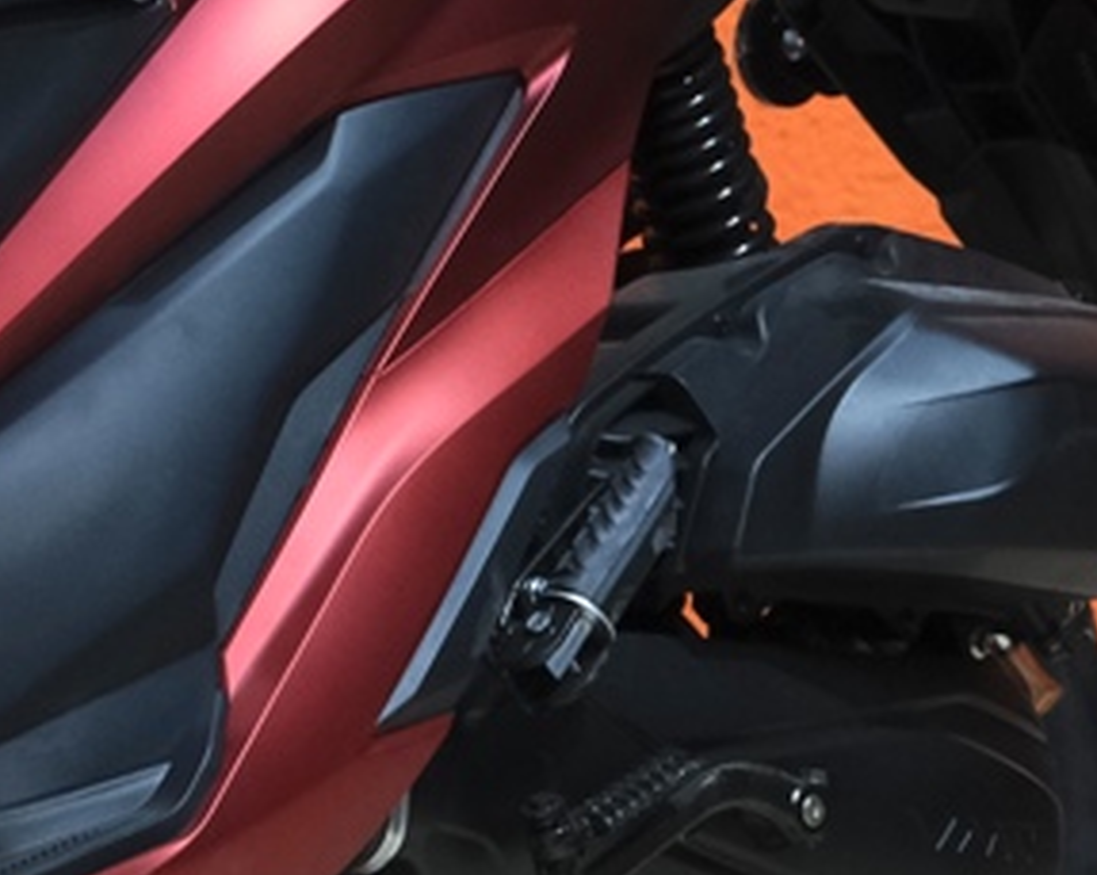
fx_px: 9179
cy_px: -166
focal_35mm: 283
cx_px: -722
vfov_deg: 5.4
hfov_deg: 6.7
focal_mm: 35.8
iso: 1600
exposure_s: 1/100
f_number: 4
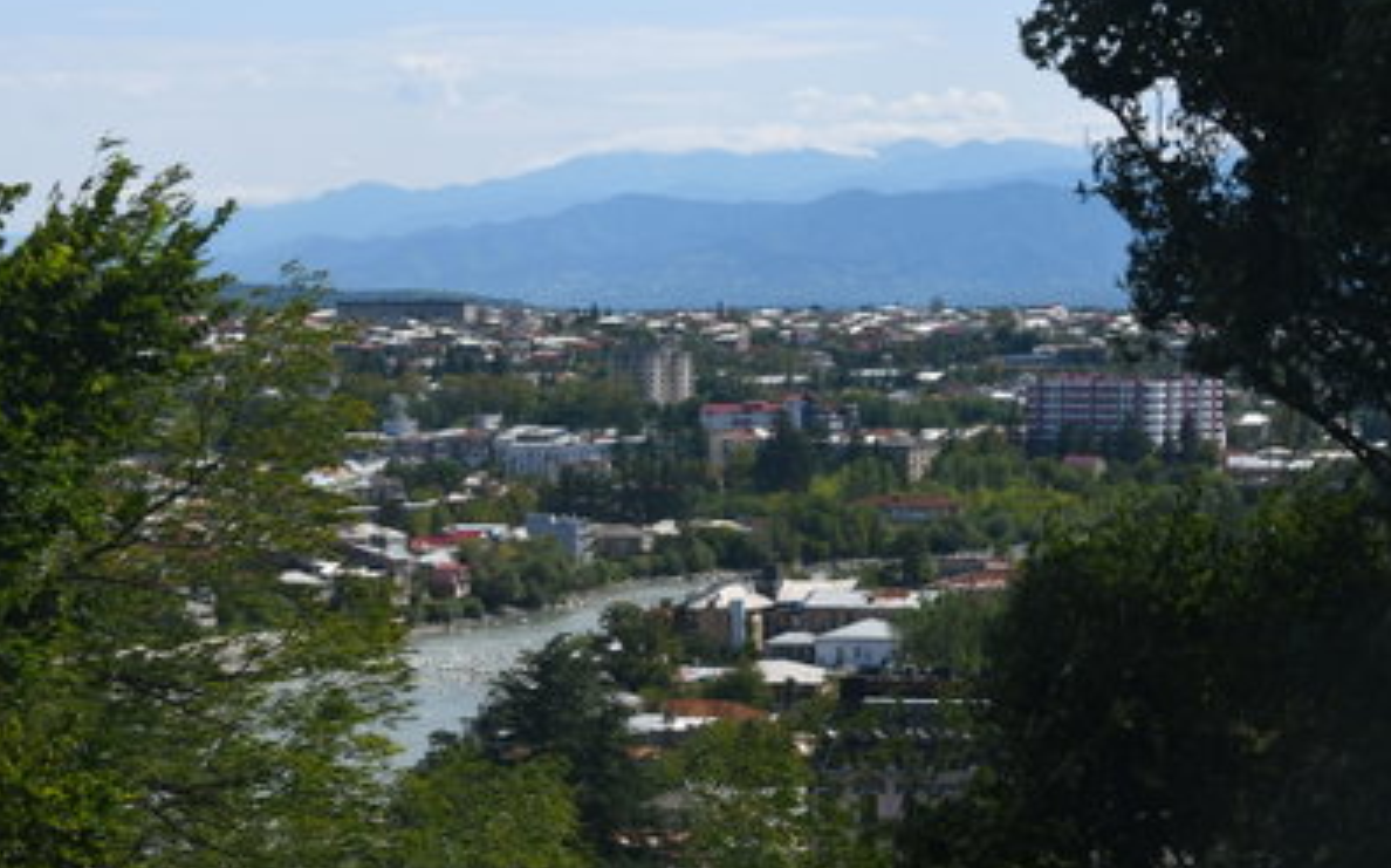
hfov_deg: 20.8
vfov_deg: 13.1
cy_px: 448
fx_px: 3789
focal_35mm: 100
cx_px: 696
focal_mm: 65
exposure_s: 1/100
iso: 160
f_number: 8
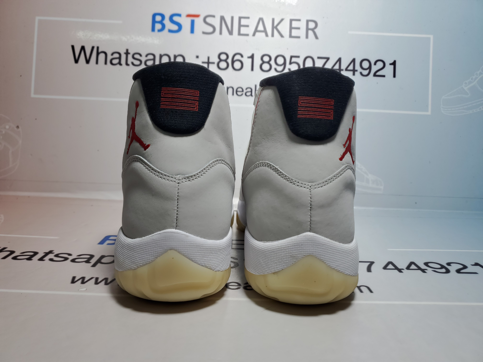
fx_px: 363
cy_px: 181
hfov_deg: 67.3
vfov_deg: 53.1
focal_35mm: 26
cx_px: 242
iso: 50
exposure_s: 1/609
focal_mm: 4.3
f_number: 1.5
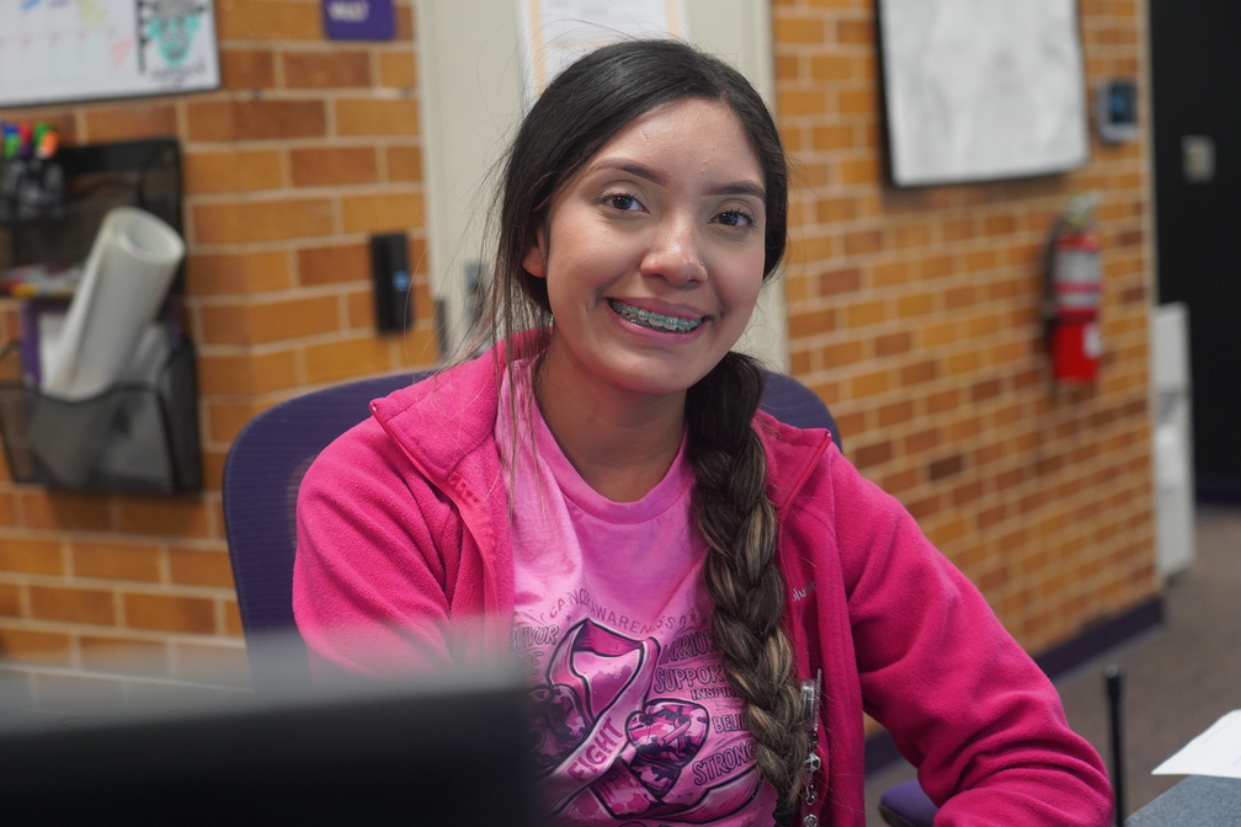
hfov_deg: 32.4
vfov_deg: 21.9
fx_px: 2137
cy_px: 410
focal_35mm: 62
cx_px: 614
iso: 3200
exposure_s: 1/160
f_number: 4
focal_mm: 61
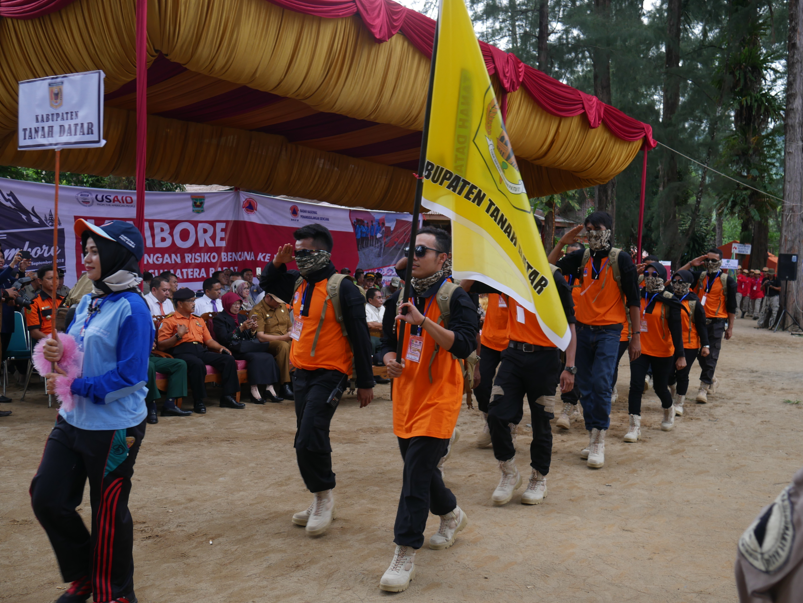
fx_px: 789
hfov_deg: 53.9
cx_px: 414
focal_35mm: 34
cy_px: 301
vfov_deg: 41.8
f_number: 4.5
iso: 200
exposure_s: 1/200
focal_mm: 16
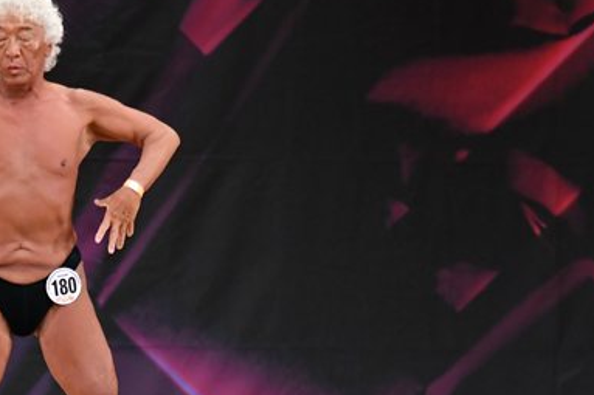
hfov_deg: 4.0
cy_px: 304
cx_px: 2
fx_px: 8510
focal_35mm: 516
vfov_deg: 2.7
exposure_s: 1/400
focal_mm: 170
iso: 3200
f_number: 5.6
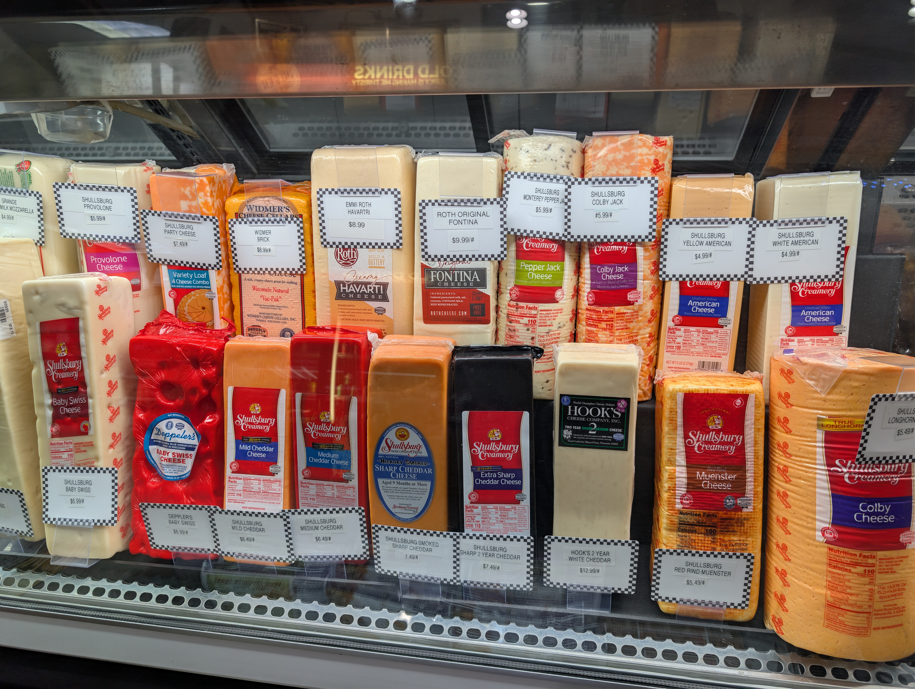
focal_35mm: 24
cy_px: 344
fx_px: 635
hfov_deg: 71.5
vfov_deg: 56.9
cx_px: 458
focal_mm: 6.9
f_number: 1.68
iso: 26
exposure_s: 1/120
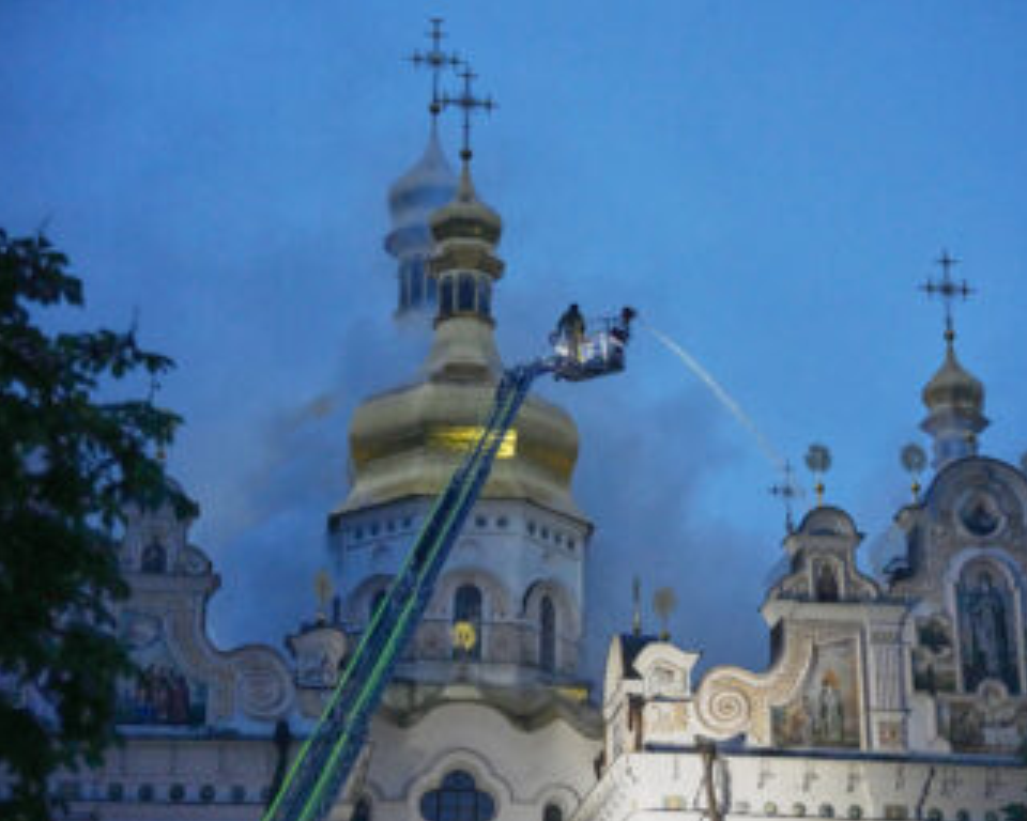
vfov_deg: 19.2
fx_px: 2432
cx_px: 587
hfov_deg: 23.8
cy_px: 414
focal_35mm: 80
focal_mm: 70
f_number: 2.8
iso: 10000
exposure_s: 1/400
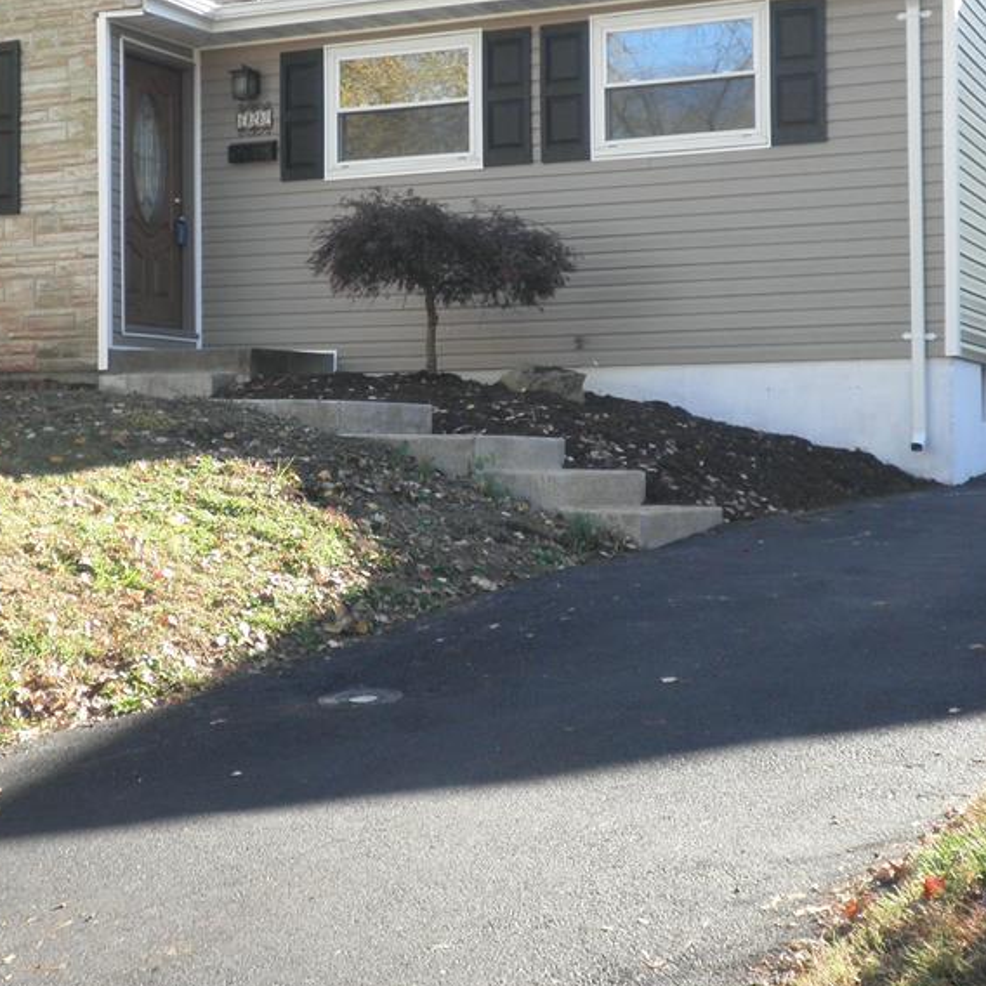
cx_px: 391
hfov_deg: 29.0
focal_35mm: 59
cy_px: 427
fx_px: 1901
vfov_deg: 29.0
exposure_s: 1/160
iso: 64
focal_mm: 6.5
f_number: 3.1
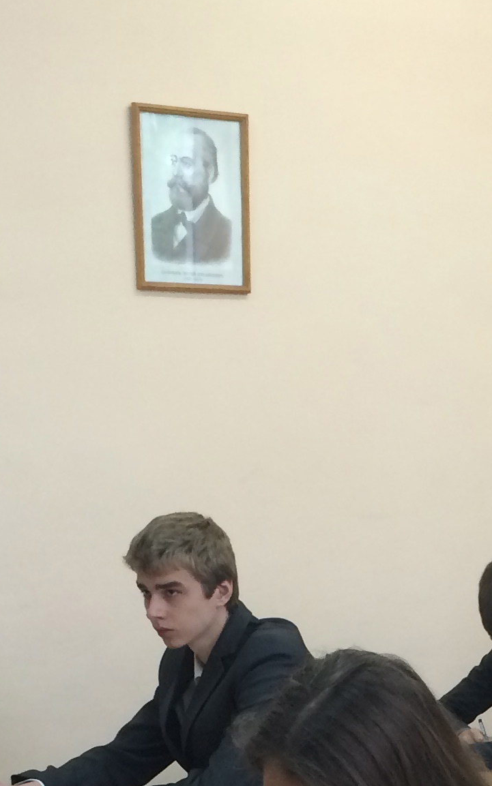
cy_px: 890
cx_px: 389
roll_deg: +1.2
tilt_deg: -10.6
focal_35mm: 87
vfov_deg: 22.3
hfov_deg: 14.9
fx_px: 1866
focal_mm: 4.15
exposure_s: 1/33
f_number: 2.2
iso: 64
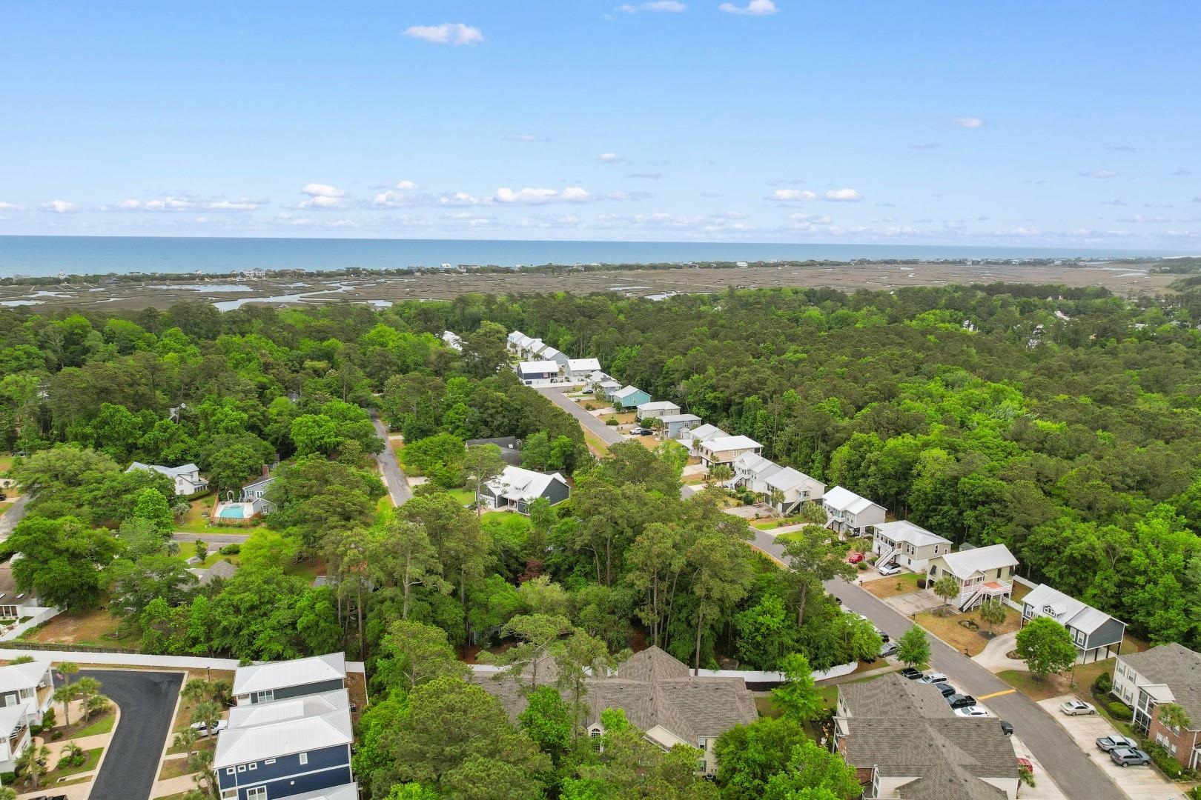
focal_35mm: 22
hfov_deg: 78.6
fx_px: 734
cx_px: 600
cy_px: 400
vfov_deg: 57.2
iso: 100
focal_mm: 8.38
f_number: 2.8
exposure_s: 1/120
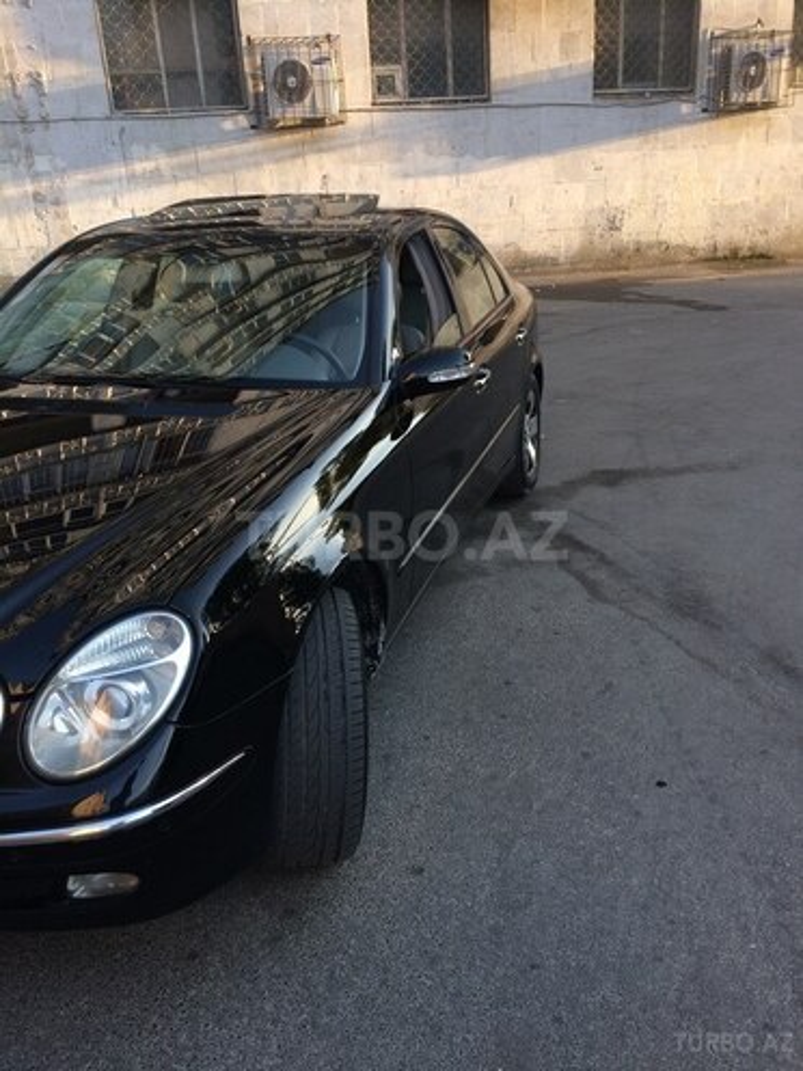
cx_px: 402
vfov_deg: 61.7
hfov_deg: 48.2
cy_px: 536
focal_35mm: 29
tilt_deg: -22.0
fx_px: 897
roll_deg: +3.4
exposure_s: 1/105
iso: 32
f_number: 2.2
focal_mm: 4.15
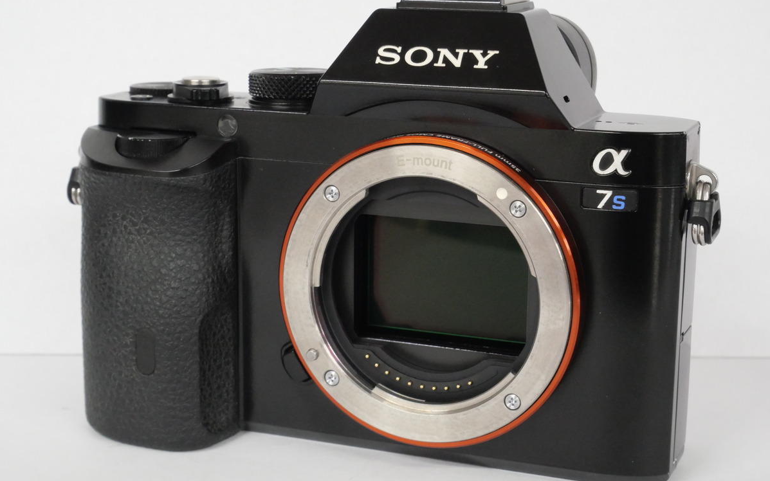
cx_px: 385
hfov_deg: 30.2
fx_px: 1427
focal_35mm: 68
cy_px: 235
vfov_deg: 19.1
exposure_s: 1/30
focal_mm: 32
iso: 3200
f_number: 11
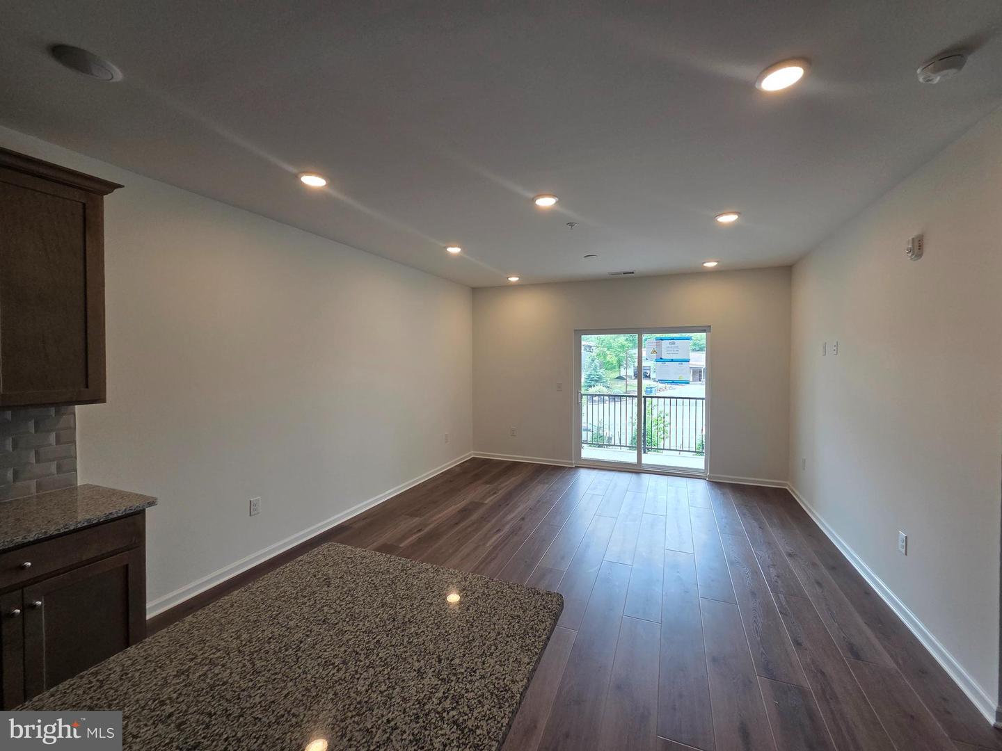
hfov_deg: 106.2
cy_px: 376
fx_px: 376
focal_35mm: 13
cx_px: 501
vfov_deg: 89.9
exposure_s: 1/120
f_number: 2.2
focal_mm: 2.2
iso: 100
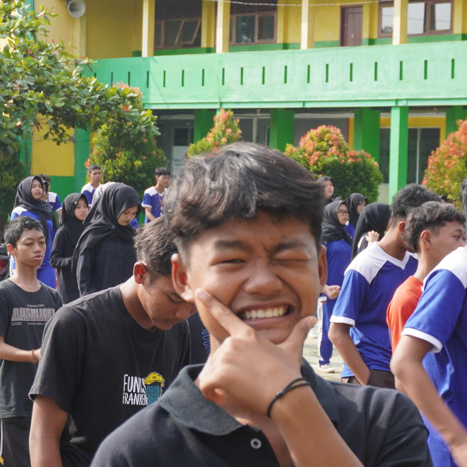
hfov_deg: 13.3
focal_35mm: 131
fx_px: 1999
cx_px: 272
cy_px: 284
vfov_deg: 13.3
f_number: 8
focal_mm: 36
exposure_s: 1/125
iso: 100
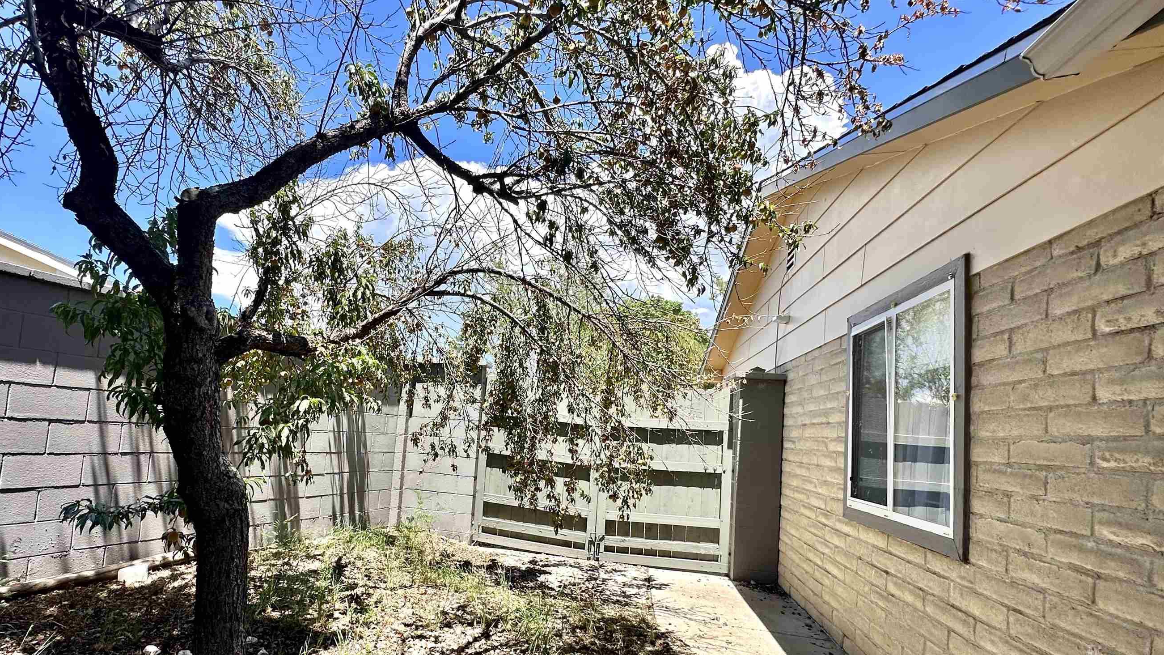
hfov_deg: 92.1
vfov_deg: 60.6
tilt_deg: +4.3
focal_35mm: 18
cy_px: 386
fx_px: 556
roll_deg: -4.0
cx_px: 499
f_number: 2.2
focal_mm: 2.22
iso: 40
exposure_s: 1/1062
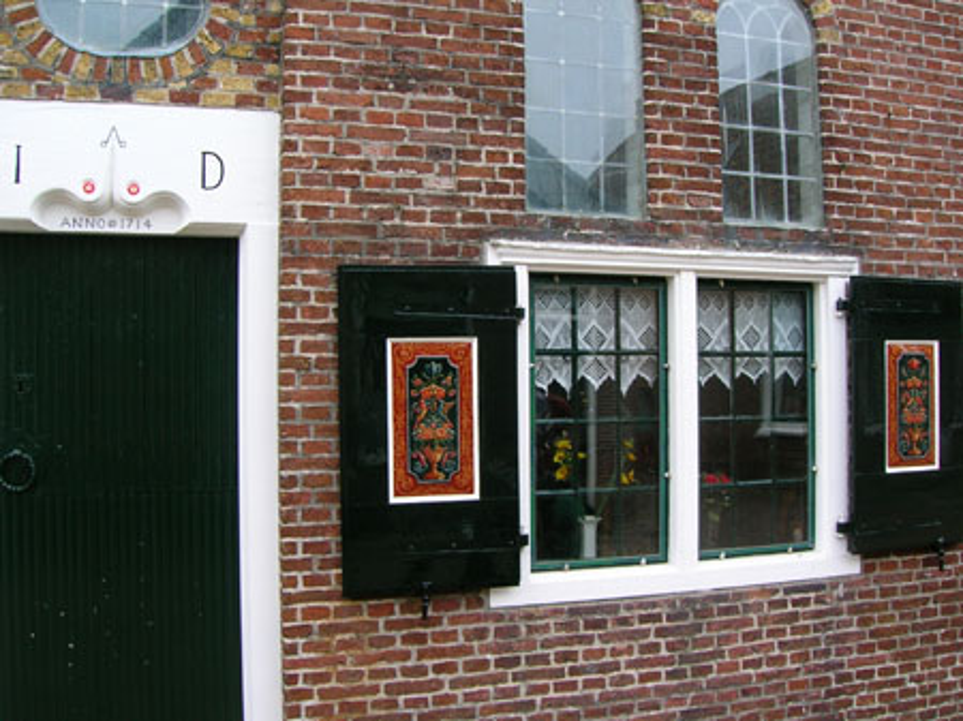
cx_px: 482
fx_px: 945
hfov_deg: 54.0
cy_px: 360
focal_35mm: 34
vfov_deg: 41.8
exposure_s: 1/72.2
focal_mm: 5.7
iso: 50
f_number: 4.9
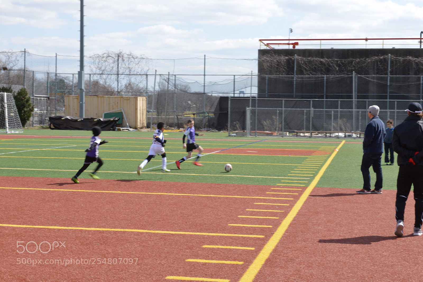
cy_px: 141
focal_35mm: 70
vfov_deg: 19.5
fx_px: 823
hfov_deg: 28.8
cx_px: 212
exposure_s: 1/60
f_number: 22
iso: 250
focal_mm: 70
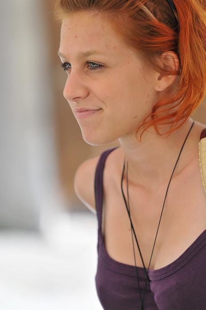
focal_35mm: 202
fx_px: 1745
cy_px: 155
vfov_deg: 10.2
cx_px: 103
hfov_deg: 6.8
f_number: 2.8
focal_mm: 135
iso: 400
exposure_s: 1/1250
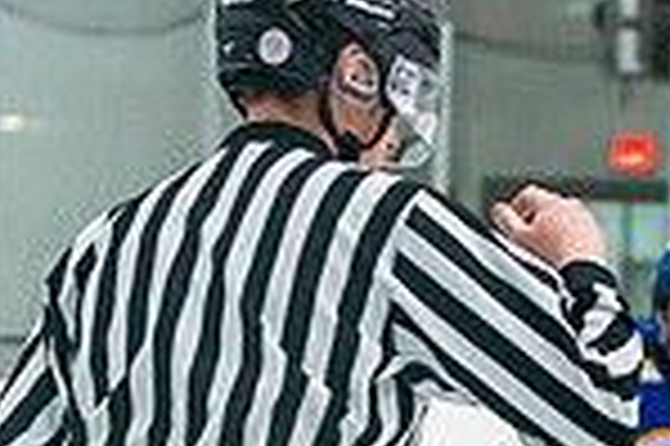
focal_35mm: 273
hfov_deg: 7.5
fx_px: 5075
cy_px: 858
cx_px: 782
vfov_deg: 4.9
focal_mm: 70
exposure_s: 1/1250
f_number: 2.8
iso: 3200
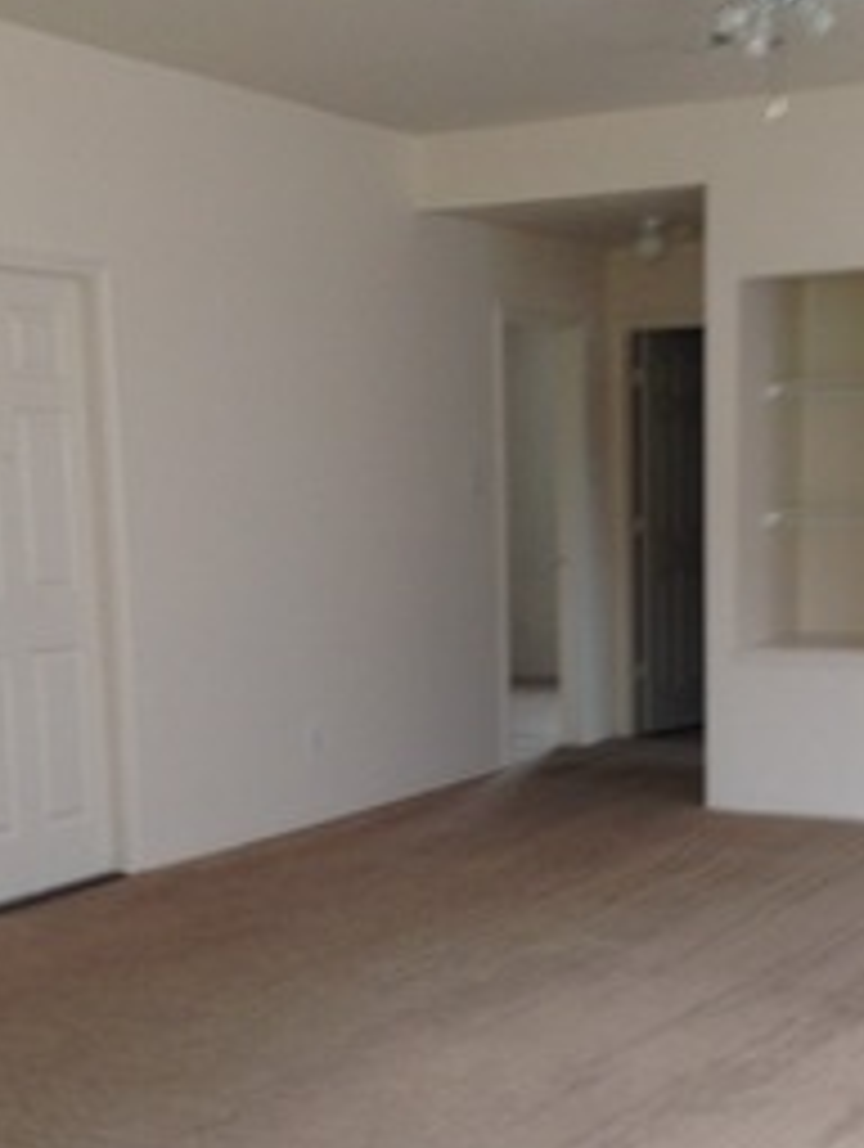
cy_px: 801
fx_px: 2058
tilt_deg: -11.6
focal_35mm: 62
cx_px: 486
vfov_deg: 30.8
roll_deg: +2.0
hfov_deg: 23.7
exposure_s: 1/20
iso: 80
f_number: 2.4
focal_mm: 4.12
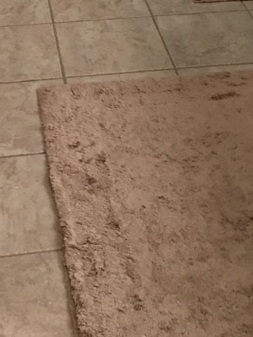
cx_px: 130
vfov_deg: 19.9
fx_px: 848
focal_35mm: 87
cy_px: -150
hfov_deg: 17.0
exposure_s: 1/15
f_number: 2.2
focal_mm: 4.15
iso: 64
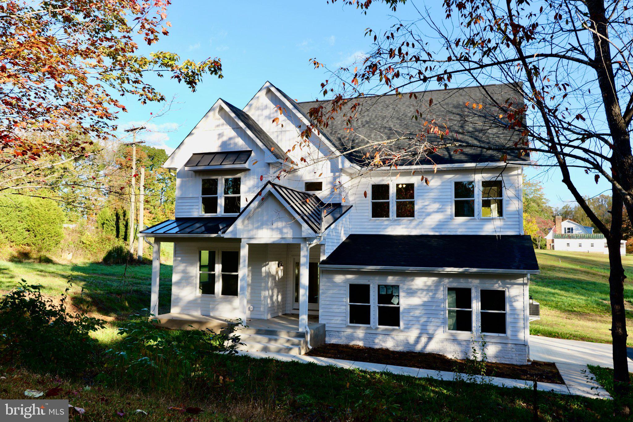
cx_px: 316
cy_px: 211
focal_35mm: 24
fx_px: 422
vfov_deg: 53.1
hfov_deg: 73.7
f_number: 9
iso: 125
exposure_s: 1/60
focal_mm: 24
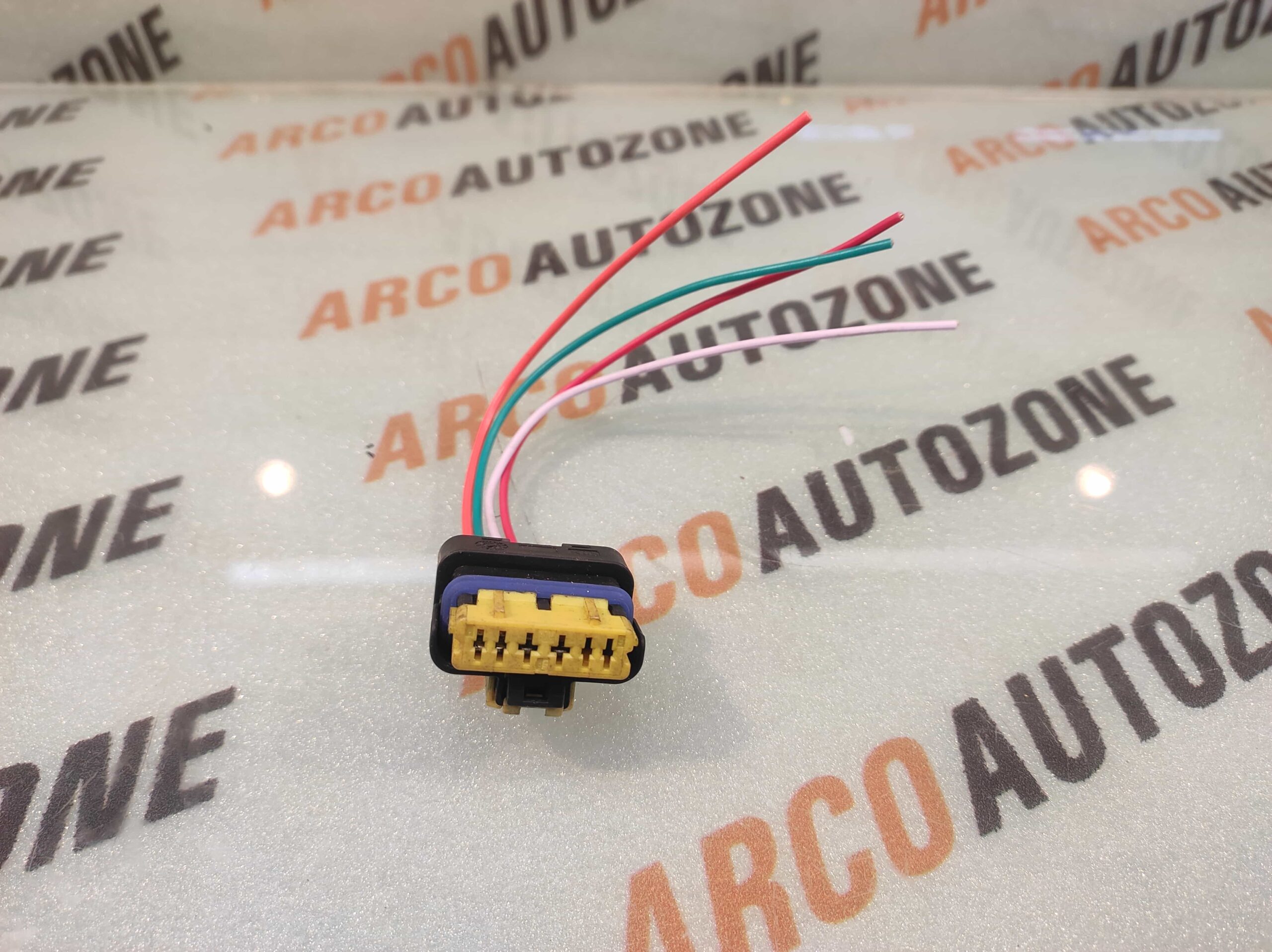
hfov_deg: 91.1
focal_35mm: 17
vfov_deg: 74.7
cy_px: 476
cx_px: 636
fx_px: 624
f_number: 1.79
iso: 267
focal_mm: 4.74
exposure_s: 1/50
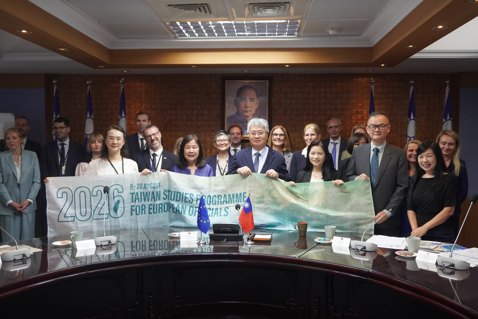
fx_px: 438
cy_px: 160
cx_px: 239
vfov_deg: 40.0
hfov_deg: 57.2
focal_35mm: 33
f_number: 4
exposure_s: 1/160
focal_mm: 22
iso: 2500
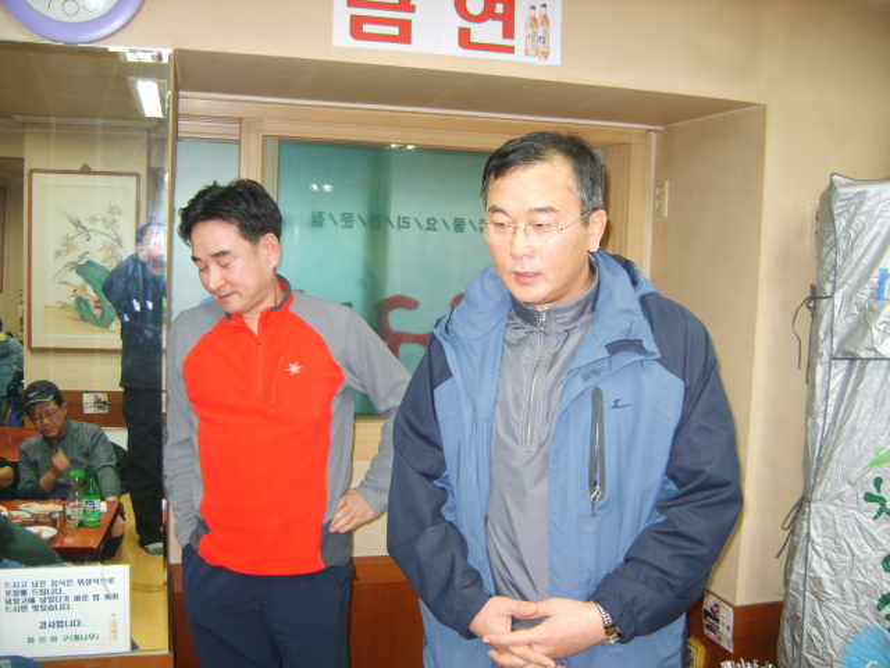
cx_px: 445
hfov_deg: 52.6
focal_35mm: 35
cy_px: 334
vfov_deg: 40.7
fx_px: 900
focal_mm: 7.4
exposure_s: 1/30
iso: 100
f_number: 2.8
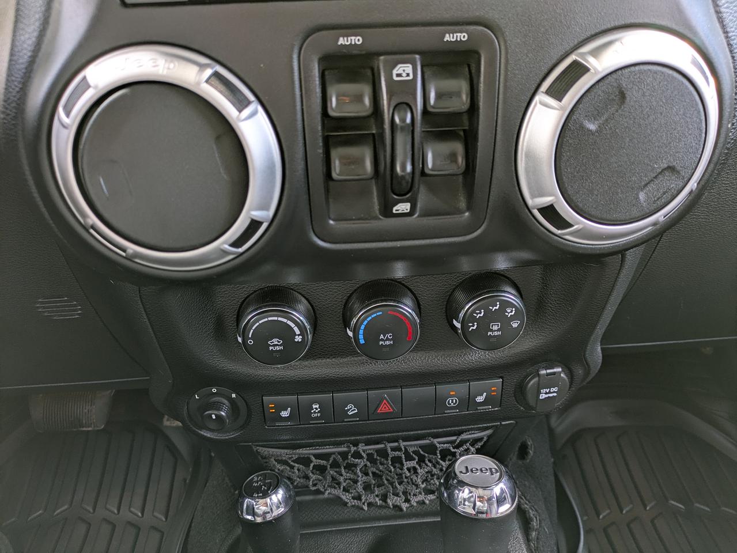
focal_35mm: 25
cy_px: 276
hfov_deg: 69.4
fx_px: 532
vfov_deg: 54.9
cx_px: 368
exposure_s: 1/100
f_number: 1.89
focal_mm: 5.43
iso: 101
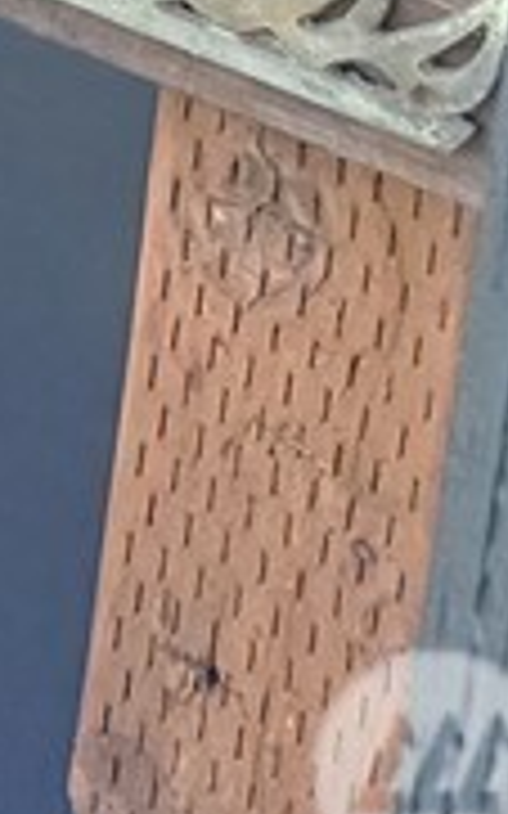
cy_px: -1745
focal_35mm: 225
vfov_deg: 7.9
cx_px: -2117
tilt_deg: -10.4
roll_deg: -0.9
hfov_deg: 4.8
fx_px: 4988
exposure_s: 1/517
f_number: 1.78
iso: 80
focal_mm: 6.76
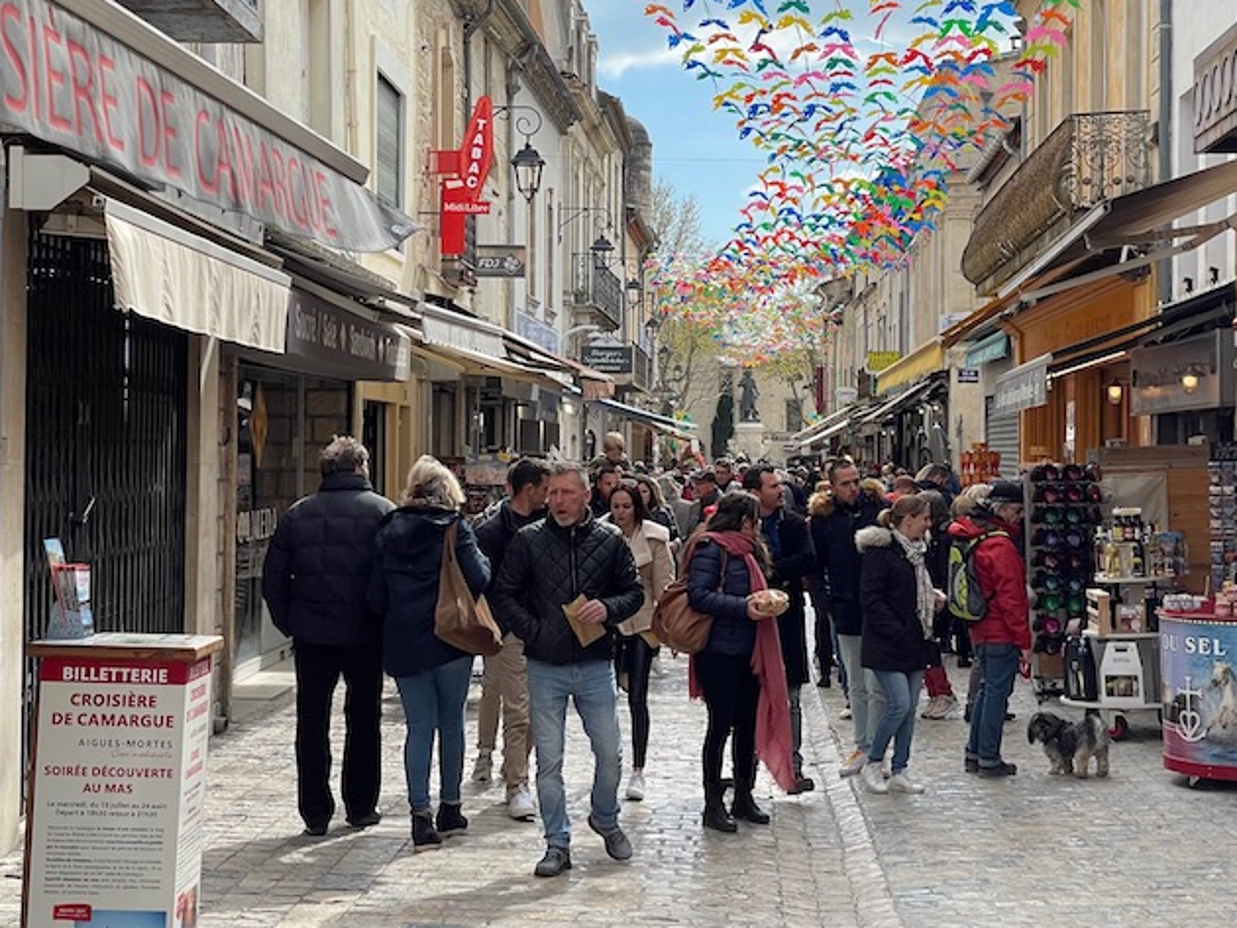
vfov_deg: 22.3
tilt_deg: +1.1
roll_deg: -1.1
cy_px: 430
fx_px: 2359
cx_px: 721
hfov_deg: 29.3
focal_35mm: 66
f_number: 2
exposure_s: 1/959
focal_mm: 6
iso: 25
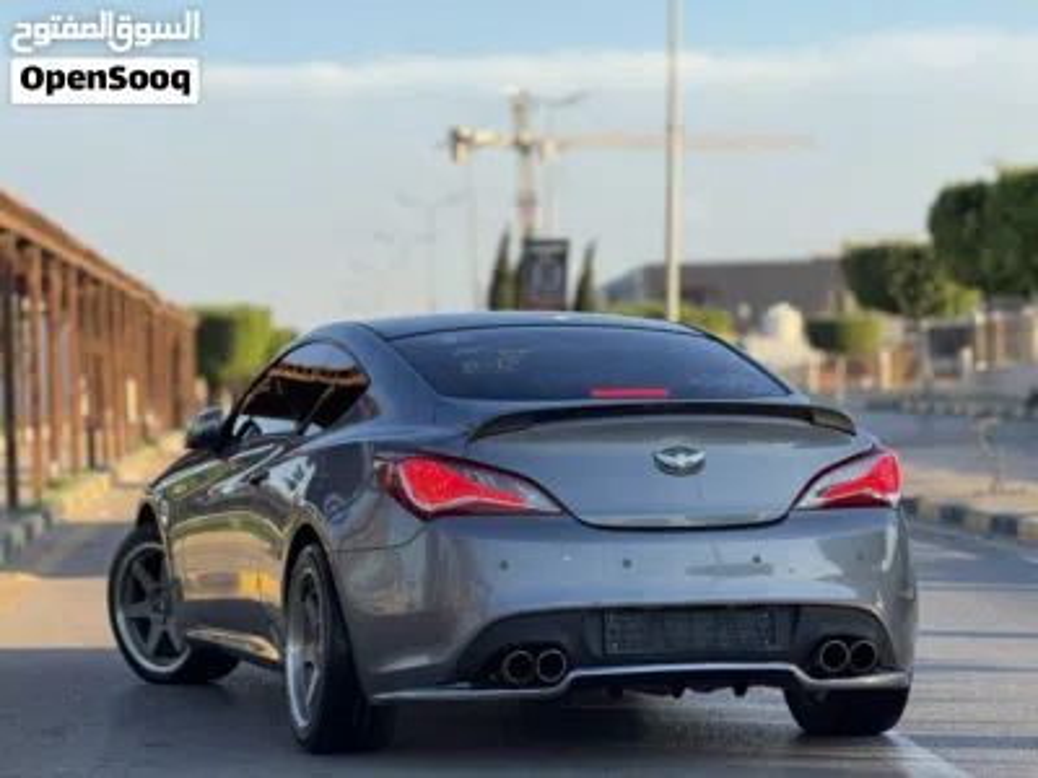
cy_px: 389
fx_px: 3598
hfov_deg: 16.4
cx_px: 519
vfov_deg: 12.3
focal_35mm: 120
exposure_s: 1/227
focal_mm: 15.66
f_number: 2.8
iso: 64
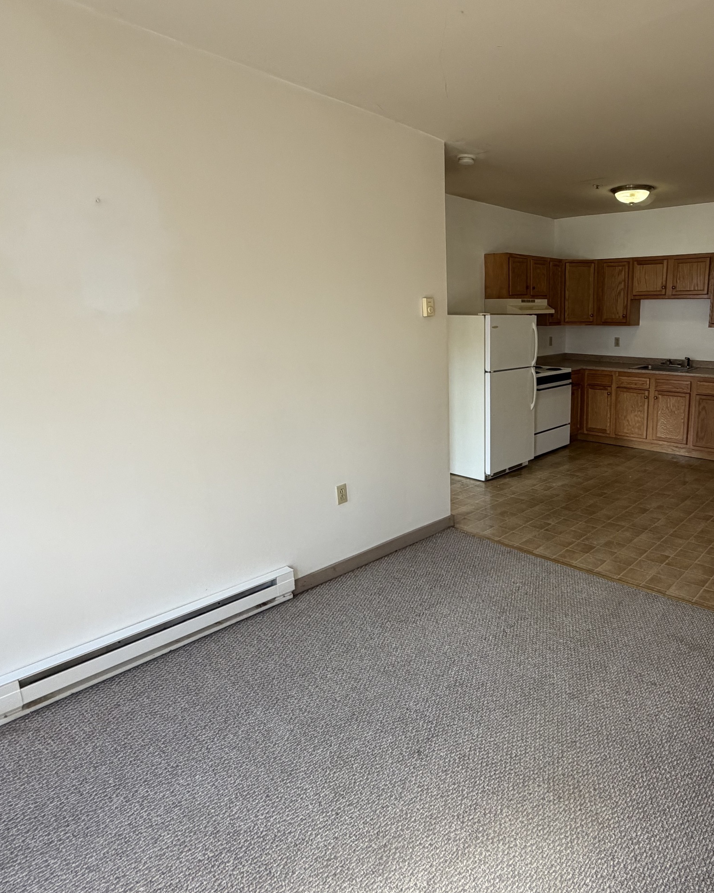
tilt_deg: -12.9
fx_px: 555
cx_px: 514
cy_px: 429
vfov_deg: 77.6
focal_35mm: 21
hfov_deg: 62.7
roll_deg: +1.1
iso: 160
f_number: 2.2
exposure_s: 1/121
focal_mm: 2.22
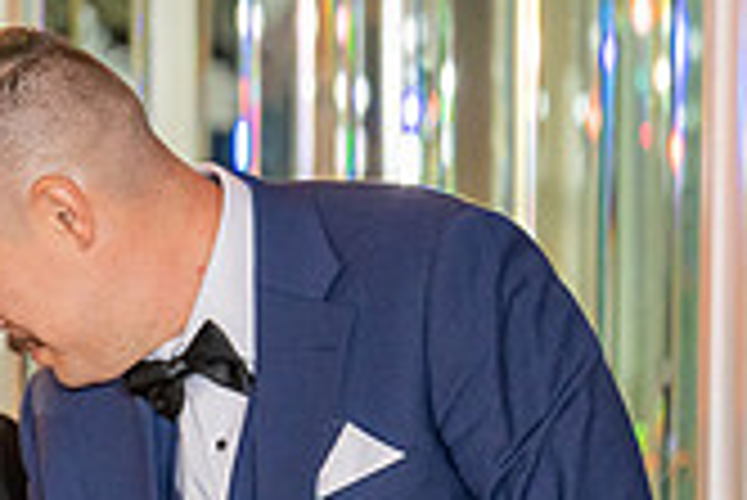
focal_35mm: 309
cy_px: 596
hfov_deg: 6.5
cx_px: -468
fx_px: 6417
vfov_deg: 4.4
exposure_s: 1/160
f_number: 3.2
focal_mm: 70
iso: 640
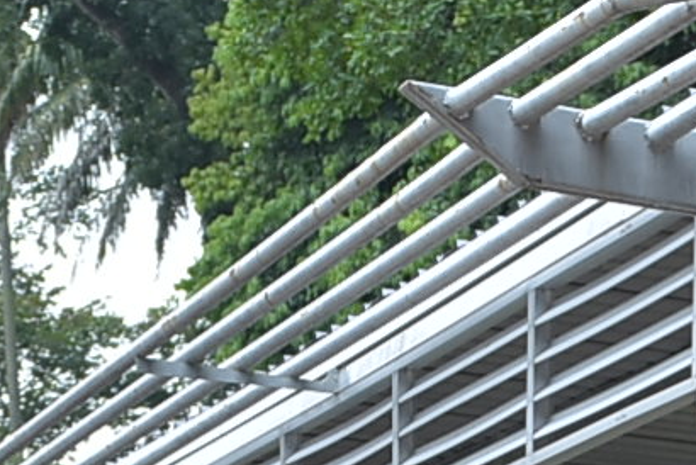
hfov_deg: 7.8
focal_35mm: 263
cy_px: 1336
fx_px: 5088
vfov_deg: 5.0
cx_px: 379
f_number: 4.5
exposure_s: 1/320
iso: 200
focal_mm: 24
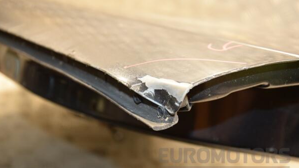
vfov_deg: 15.9
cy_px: 89
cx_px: 149
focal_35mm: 76
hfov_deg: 27.9
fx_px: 603
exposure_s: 1/60
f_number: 4.8
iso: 800
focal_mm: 48
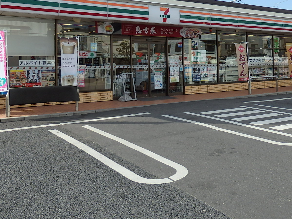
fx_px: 337
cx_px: 187
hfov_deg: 46.3
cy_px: 55
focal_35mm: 40
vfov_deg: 35.2
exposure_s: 1/160
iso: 125
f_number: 8.7
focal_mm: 4.5
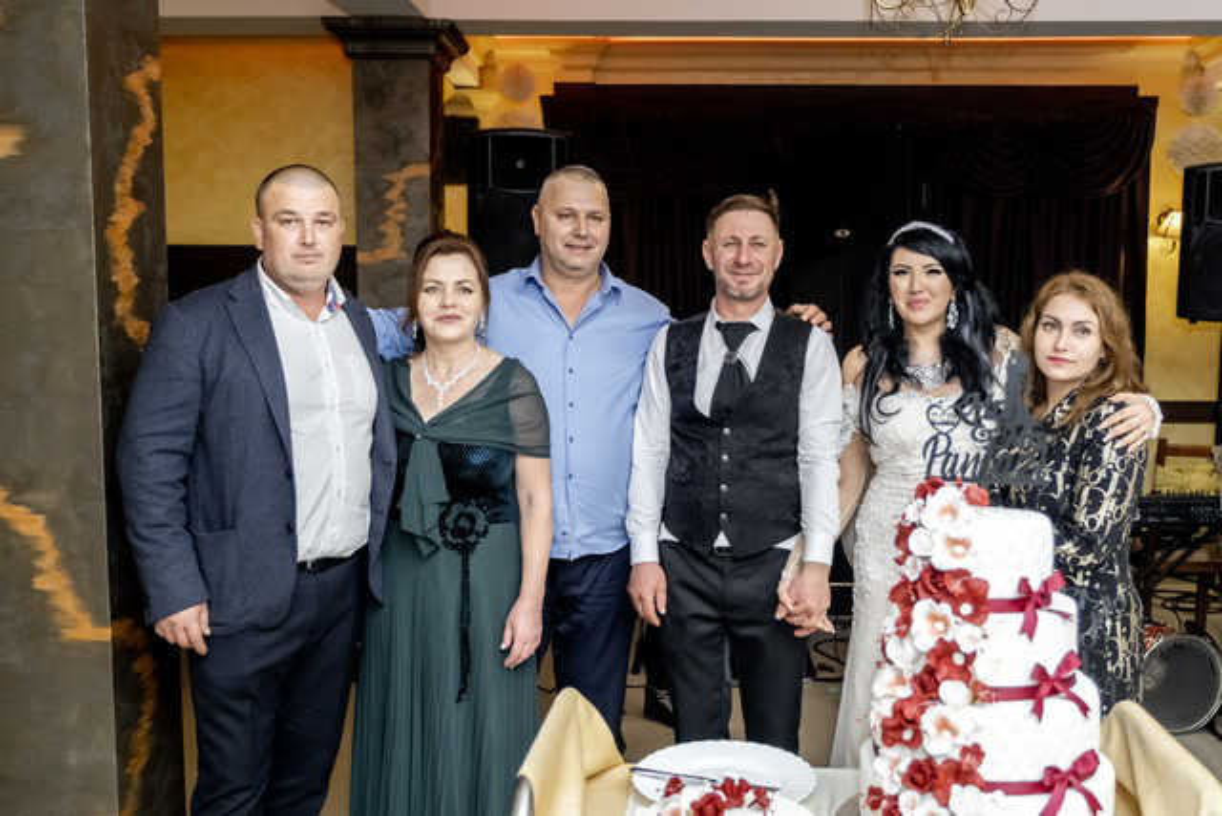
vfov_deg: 37.3
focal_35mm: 36
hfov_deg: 53.6
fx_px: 1208
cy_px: 440
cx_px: 659
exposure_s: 1/125
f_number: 2.8
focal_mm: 22
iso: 1600
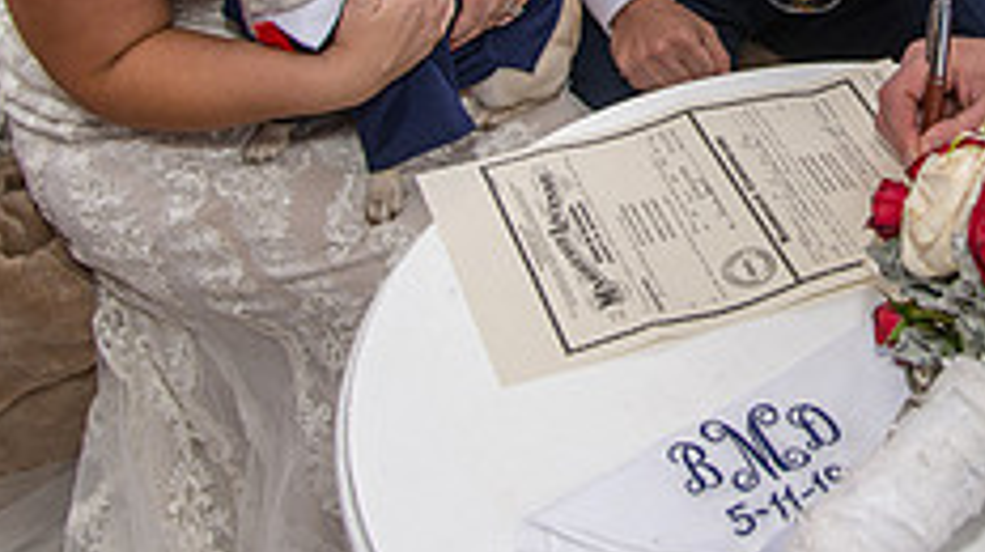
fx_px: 1644
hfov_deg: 32.1
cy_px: -74
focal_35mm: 63
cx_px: 836
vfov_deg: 18.3
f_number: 4.5
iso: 400
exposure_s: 1/200
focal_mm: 24
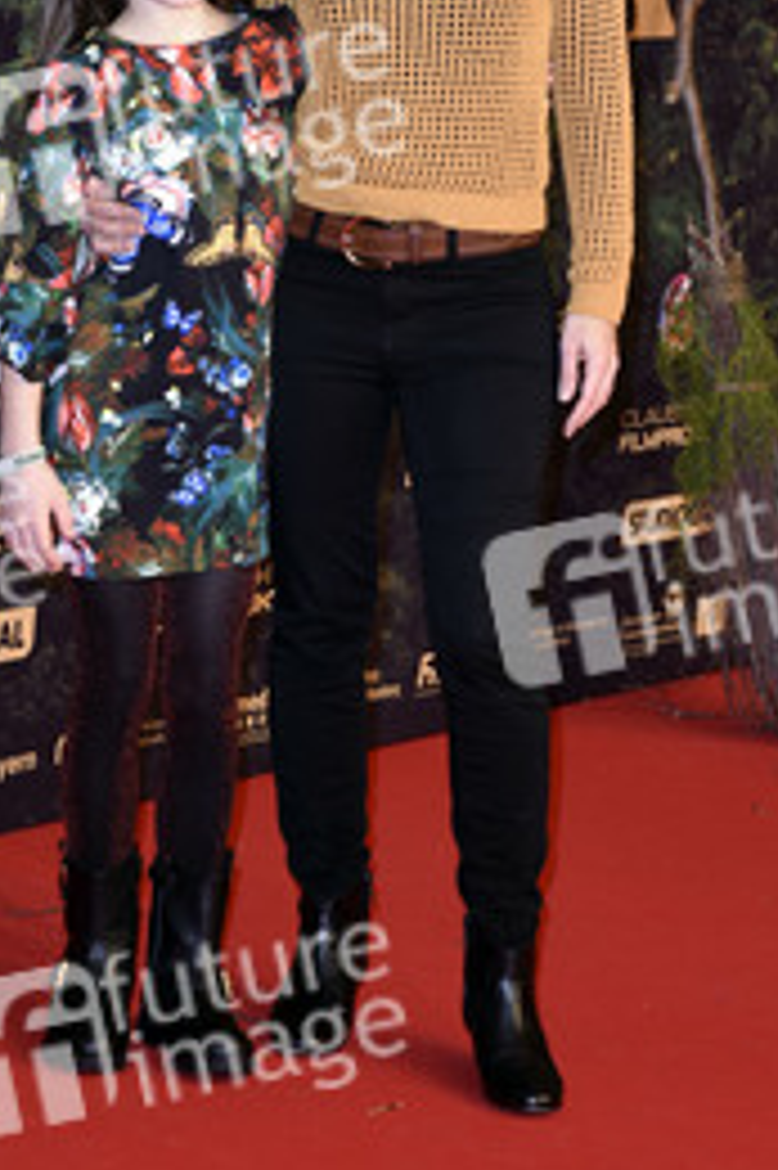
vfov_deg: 14.3
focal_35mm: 143
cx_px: 306
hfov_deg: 9.6
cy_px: 356
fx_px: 4641
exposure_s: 1/60
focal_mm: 62
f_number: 6.3
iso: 320
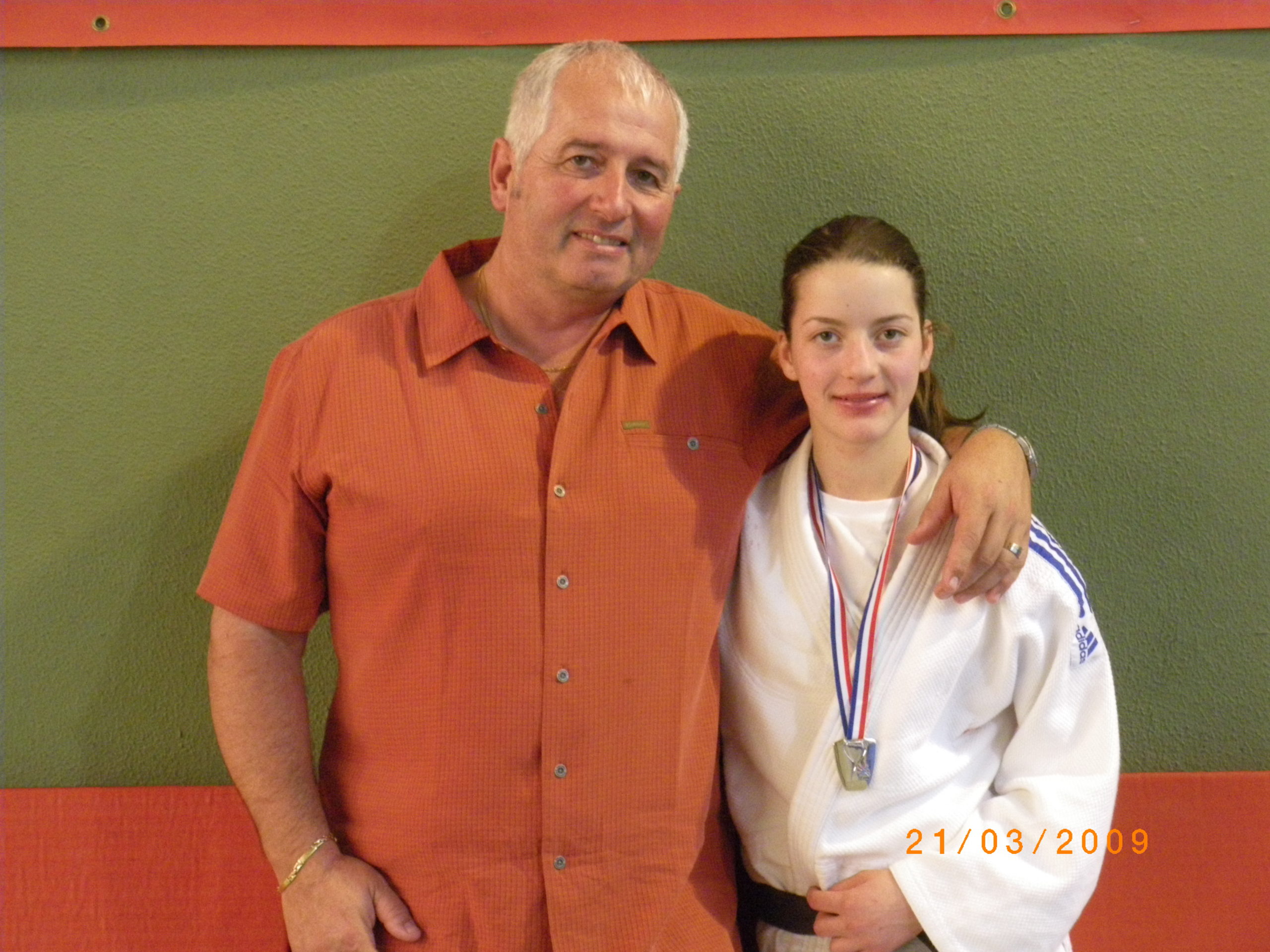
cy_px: 476
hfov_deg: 24.4
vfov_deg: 18.4
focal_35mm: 80
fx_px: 2935
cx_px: 635
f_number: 4.8
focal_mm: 14.1
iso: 800
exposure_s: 1/40
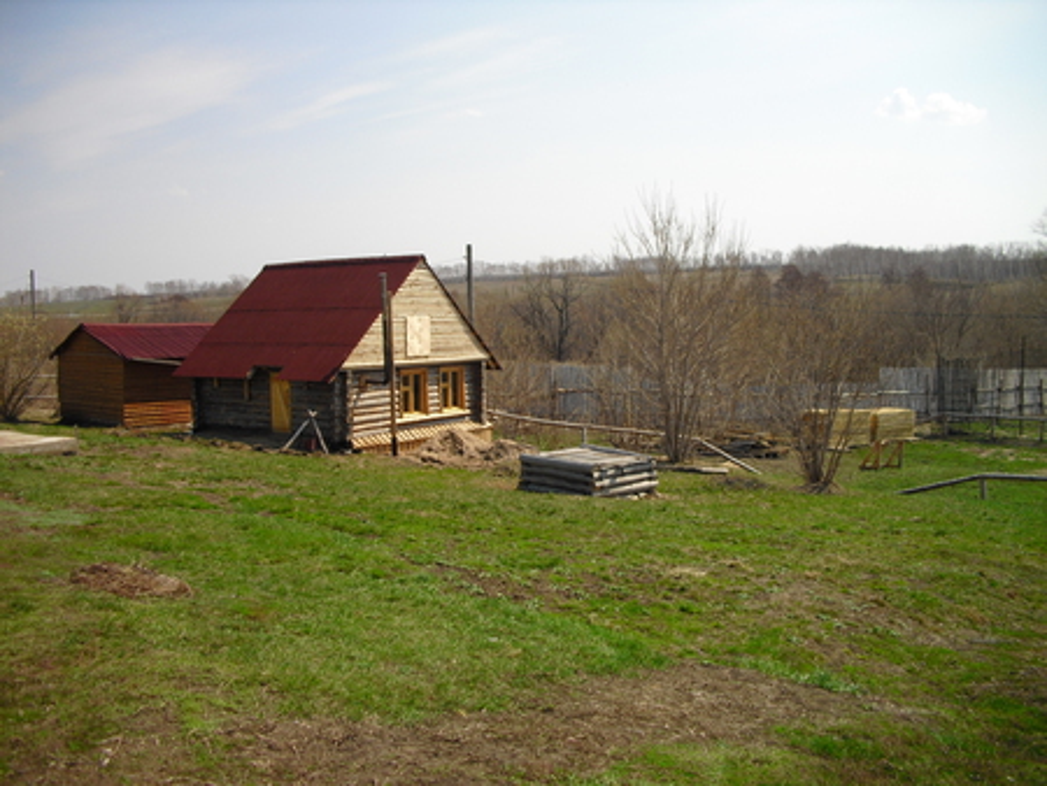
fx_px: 1089
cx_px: 524
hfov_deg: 51.3
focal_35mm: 36
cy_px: 393
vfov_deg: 39.7
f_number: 3.1
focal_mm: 6.3
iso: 64
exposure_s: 1/1000
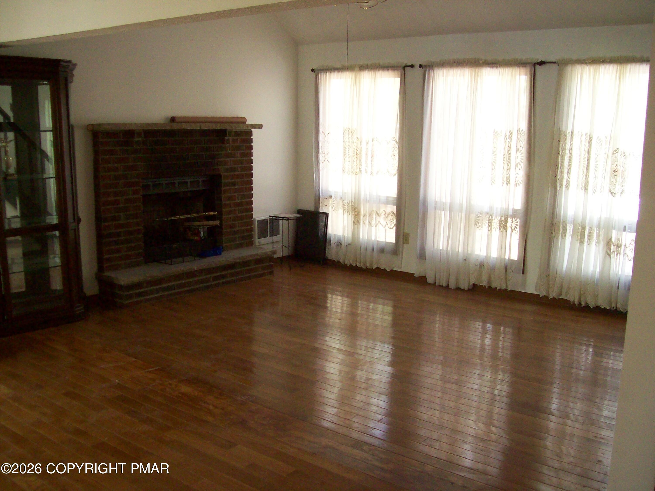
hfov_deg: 51.4
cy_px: 246
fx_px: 681
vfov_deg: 39.7
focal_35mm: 36
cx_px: 328
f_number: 2.7
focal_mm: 6
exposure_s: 1/64
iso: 200
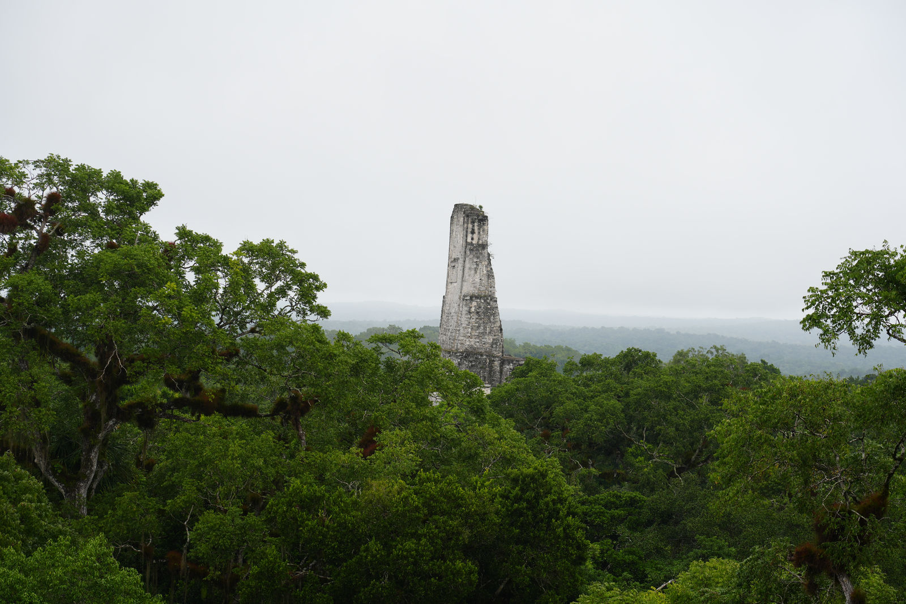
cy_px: 302
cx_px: 453
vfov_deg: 13.0
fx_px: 2643
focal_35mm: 105
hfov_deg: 19.5
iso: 100
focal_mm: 105
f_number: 5.6
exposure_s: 1/160
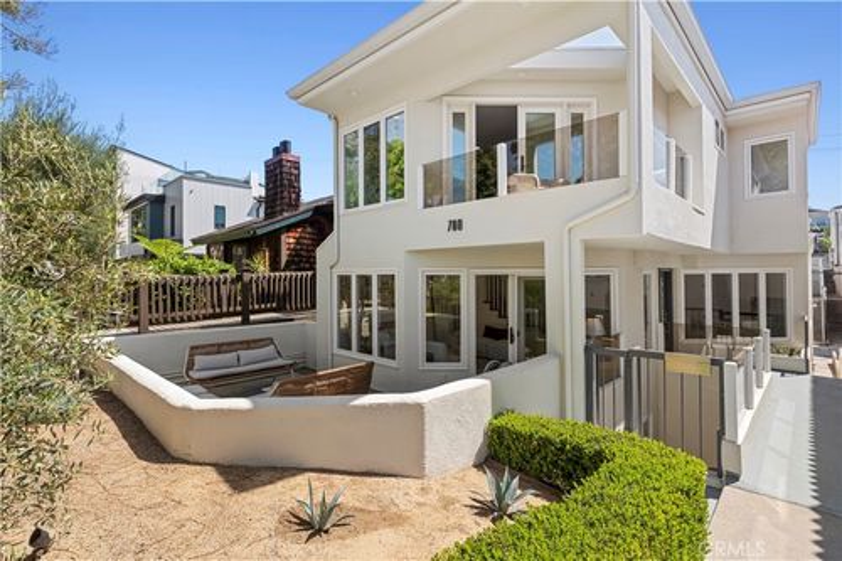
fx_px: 397
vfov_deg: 70.4
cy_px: 280
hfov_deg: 93.3
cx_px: 421
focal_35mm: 17
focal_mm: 17
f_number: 9
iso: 160
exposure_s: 1/250
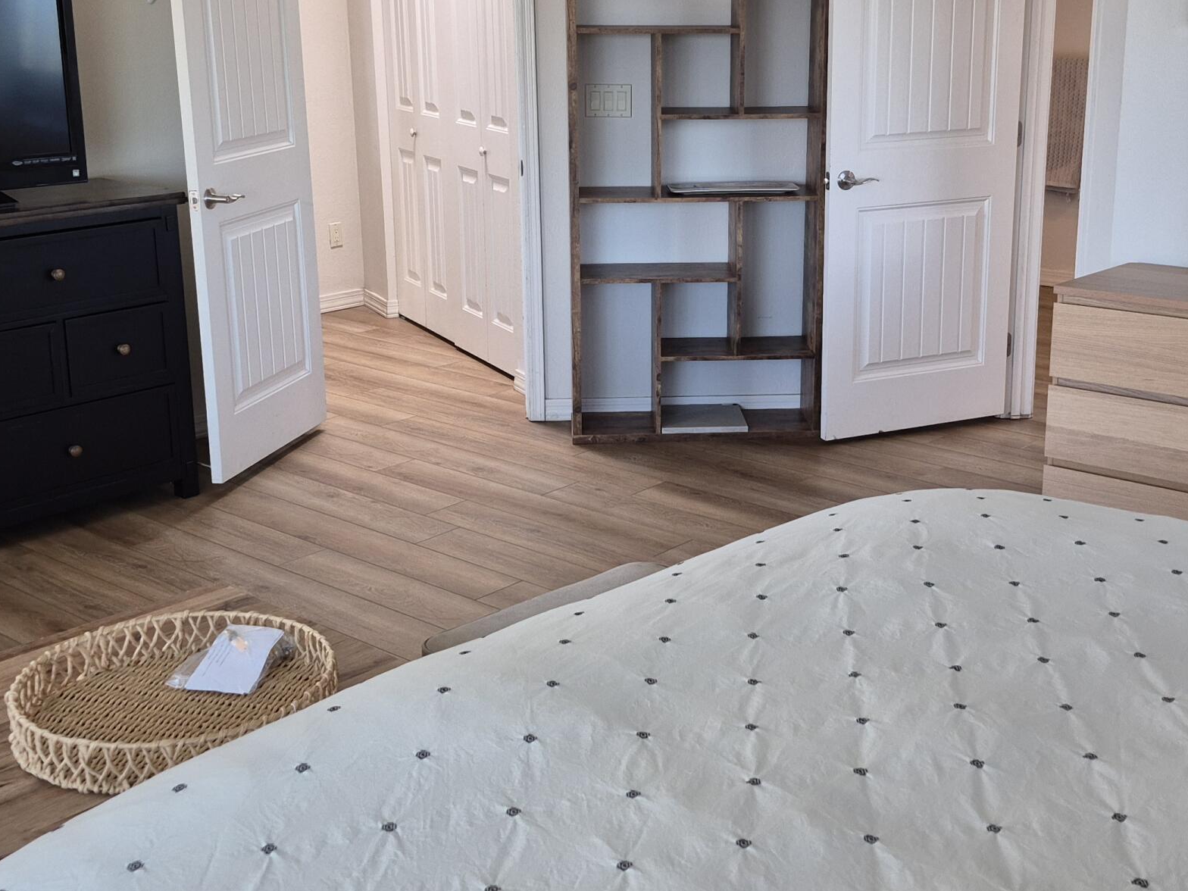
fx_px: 1510
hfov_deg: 42.9
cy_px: 390
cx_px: 657
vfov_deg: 32.8
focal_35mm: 44
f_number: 1.8
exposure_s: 1/180
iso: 160
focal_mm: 5.4
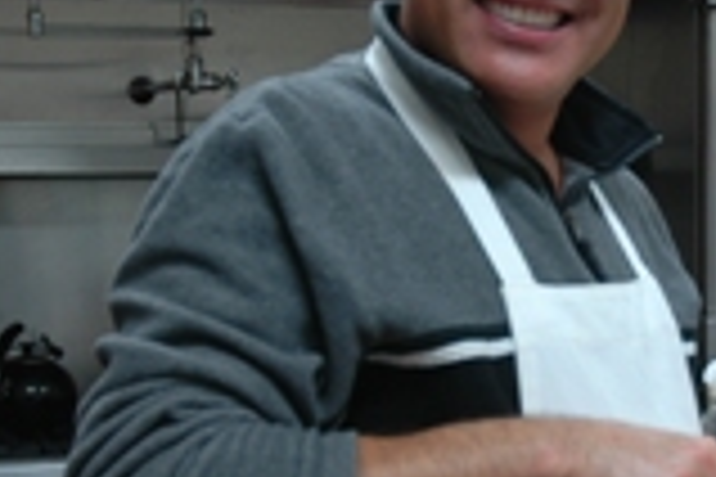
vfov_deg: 14.5
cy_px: 306
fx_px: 1875
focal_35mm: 94
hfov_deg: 21.4
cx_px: 536
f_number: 3.8
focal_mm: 25
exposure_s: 1/25
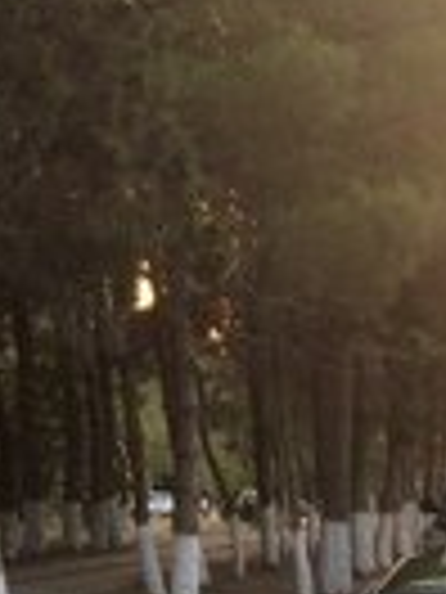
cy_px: 1053
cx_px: 590
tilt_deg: -20.3
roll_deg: +0.7
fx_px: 1873
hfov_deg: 13.1
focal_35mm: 109
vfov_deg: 15.6
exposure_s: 1/50
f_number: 2.2
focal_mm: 4.15
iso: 40
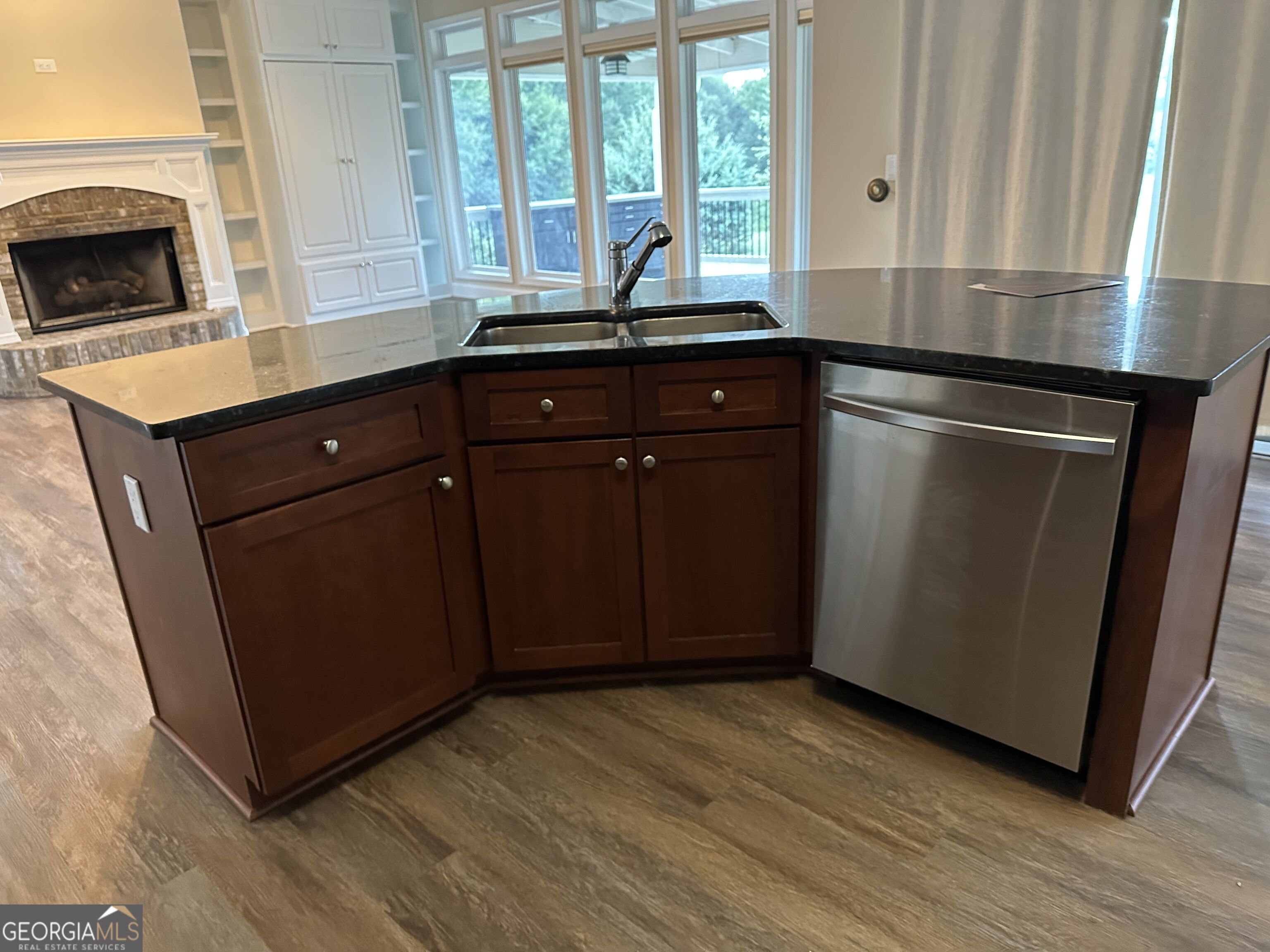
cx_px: 635
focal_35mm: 24
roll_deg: +2.6
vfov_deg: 56.8
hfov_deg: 71.6
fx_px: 881
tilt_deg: -19.0
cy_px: 476
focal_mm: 6.86
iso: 800
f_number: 1.78
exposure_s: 1/60
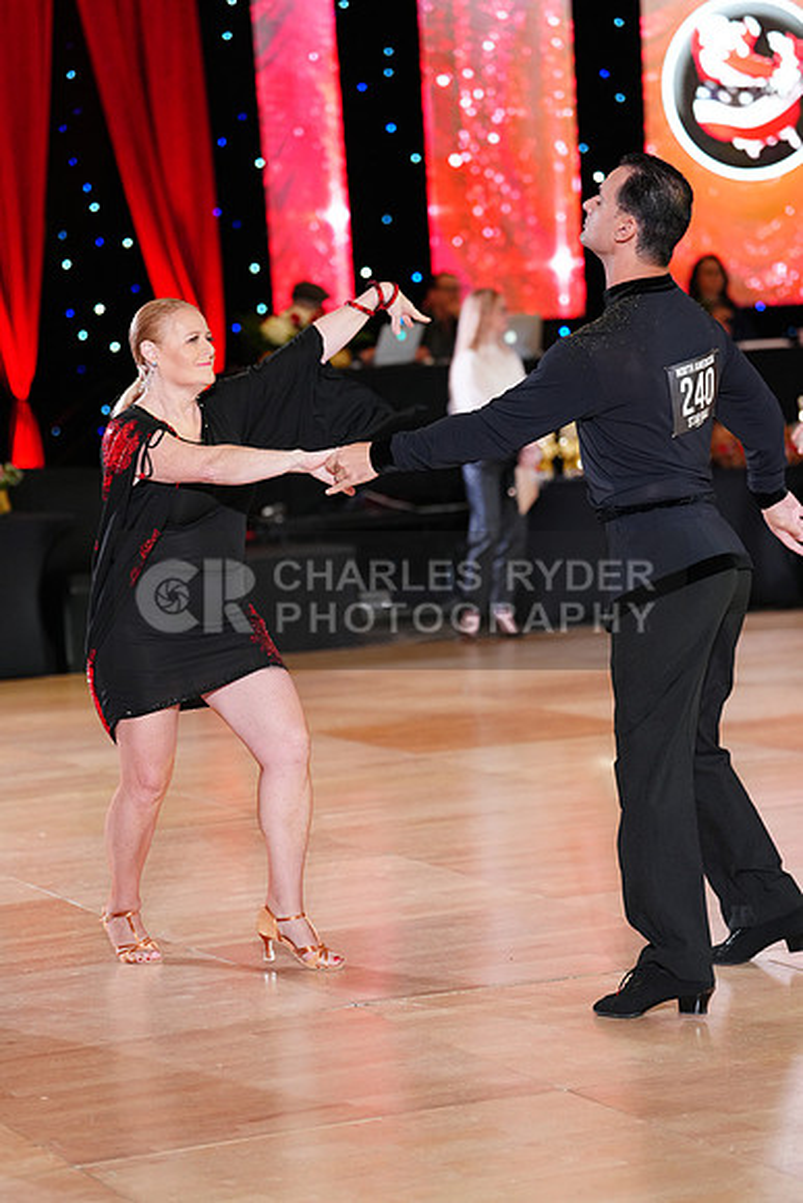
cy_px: 602
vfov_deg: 20.4
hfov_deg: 13.7
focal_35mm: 100
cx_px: 402
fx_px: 3344
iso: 2500
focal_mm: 100
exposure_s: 1/400
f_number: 2.8
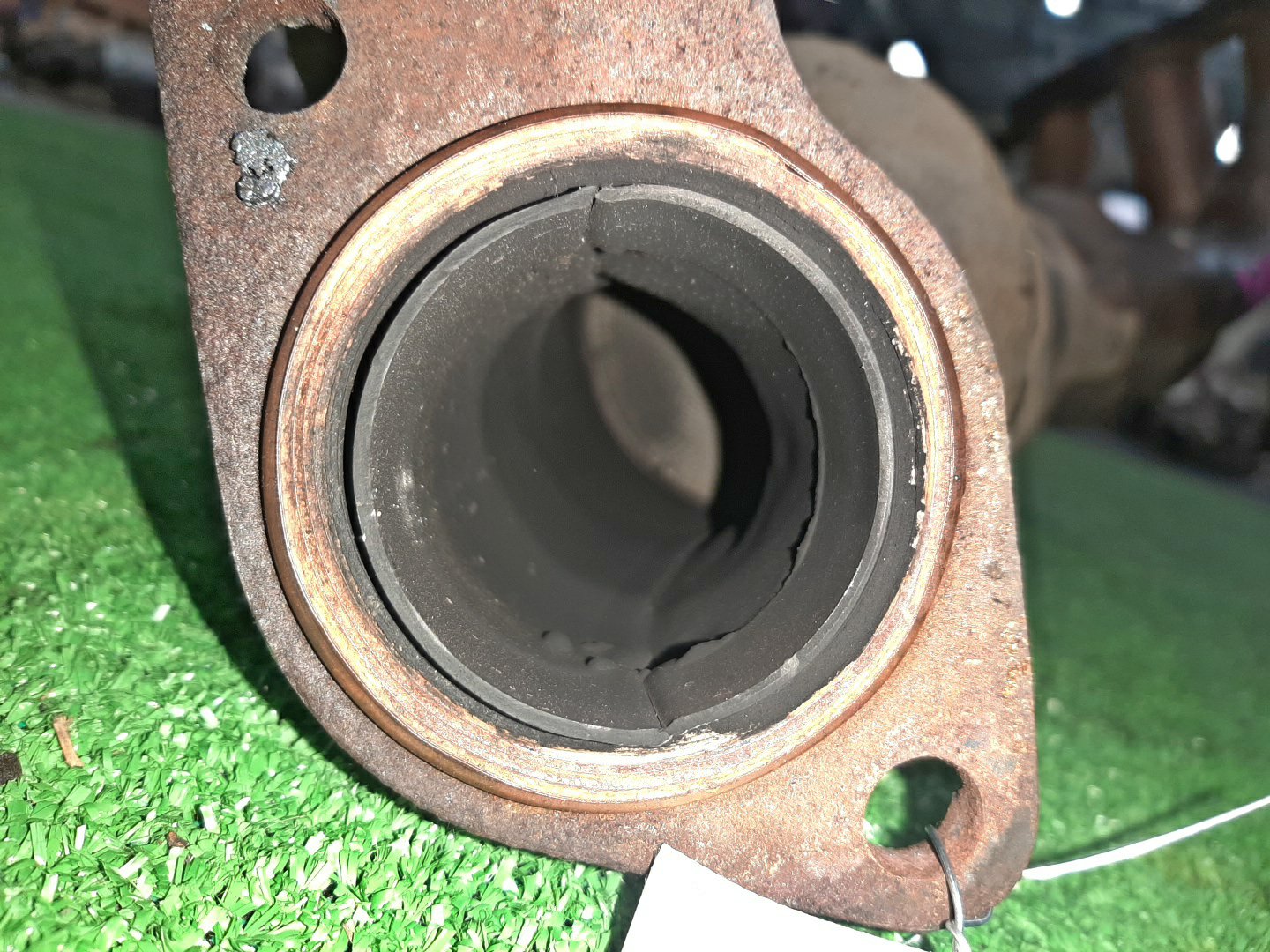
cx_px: 635
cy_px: 476
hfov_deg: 67.3
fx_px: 954
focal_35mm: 26
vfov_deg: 53.1
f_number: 1.7
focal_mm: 3.93
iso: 271
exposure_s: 1/25
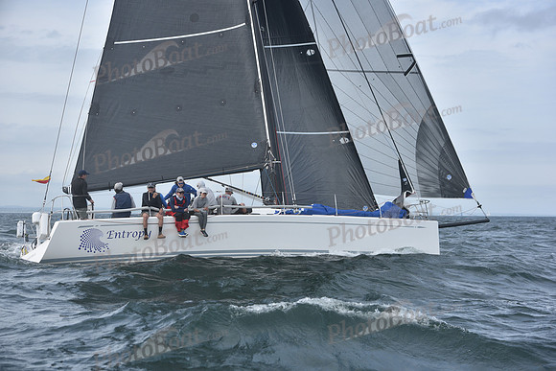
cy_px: 186
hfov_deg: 28.8
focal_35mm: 70
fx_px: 1081
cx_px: 278
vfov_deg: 19.5
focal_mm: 70
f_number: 5
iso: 200
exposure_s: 1/1250
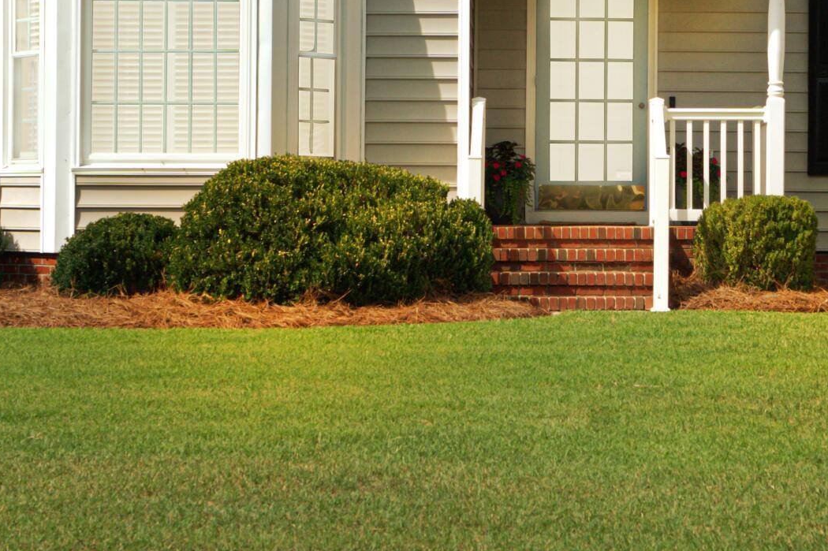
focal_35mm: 100
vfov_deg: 13.5
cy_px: -11
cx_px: 586
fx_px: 2299
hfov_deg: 20.3
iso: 100
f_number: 8
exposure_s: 1/800
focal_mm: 35
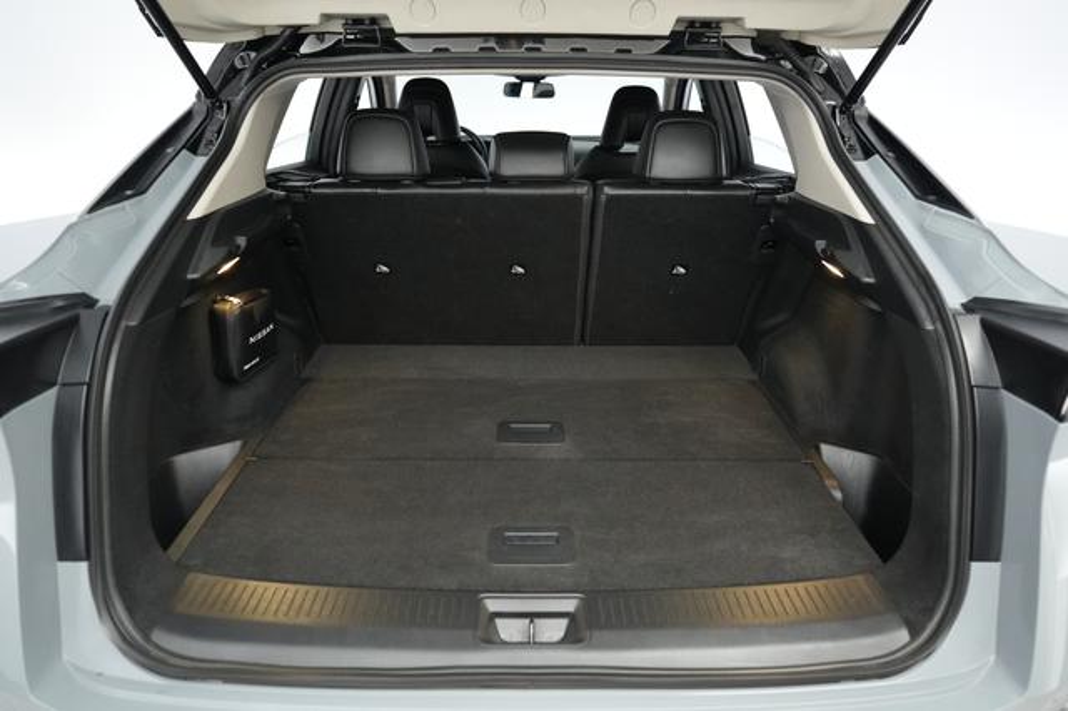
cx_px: 534
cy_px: 356
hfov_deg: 73.8
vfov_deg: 53.1
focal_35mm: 24
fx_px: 712
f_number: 2.8
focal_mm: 24
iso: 6400
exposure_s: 1/160
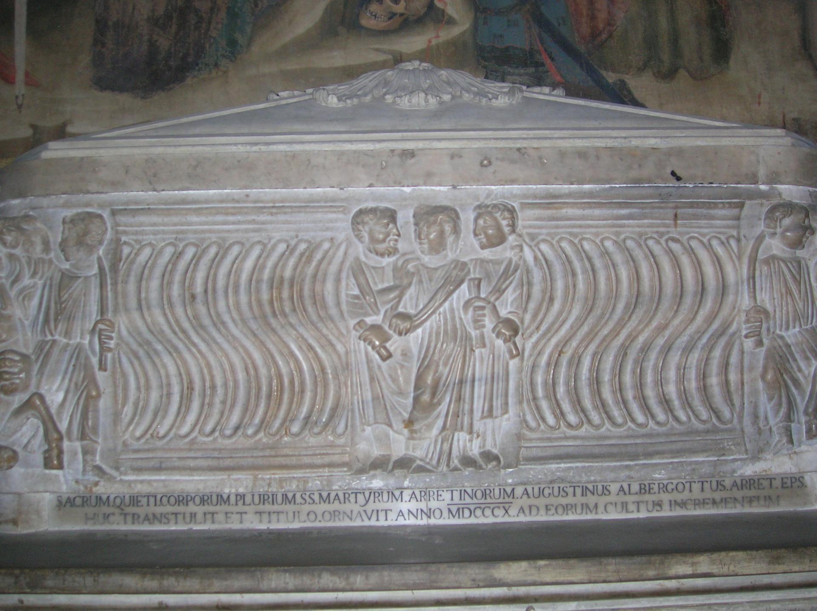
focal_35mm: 38
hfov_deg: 49.0
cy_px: 306
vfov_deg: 37.7
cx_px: 408
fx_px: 896
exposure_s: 1/60.1
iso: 100
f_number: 3
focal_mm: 6.4
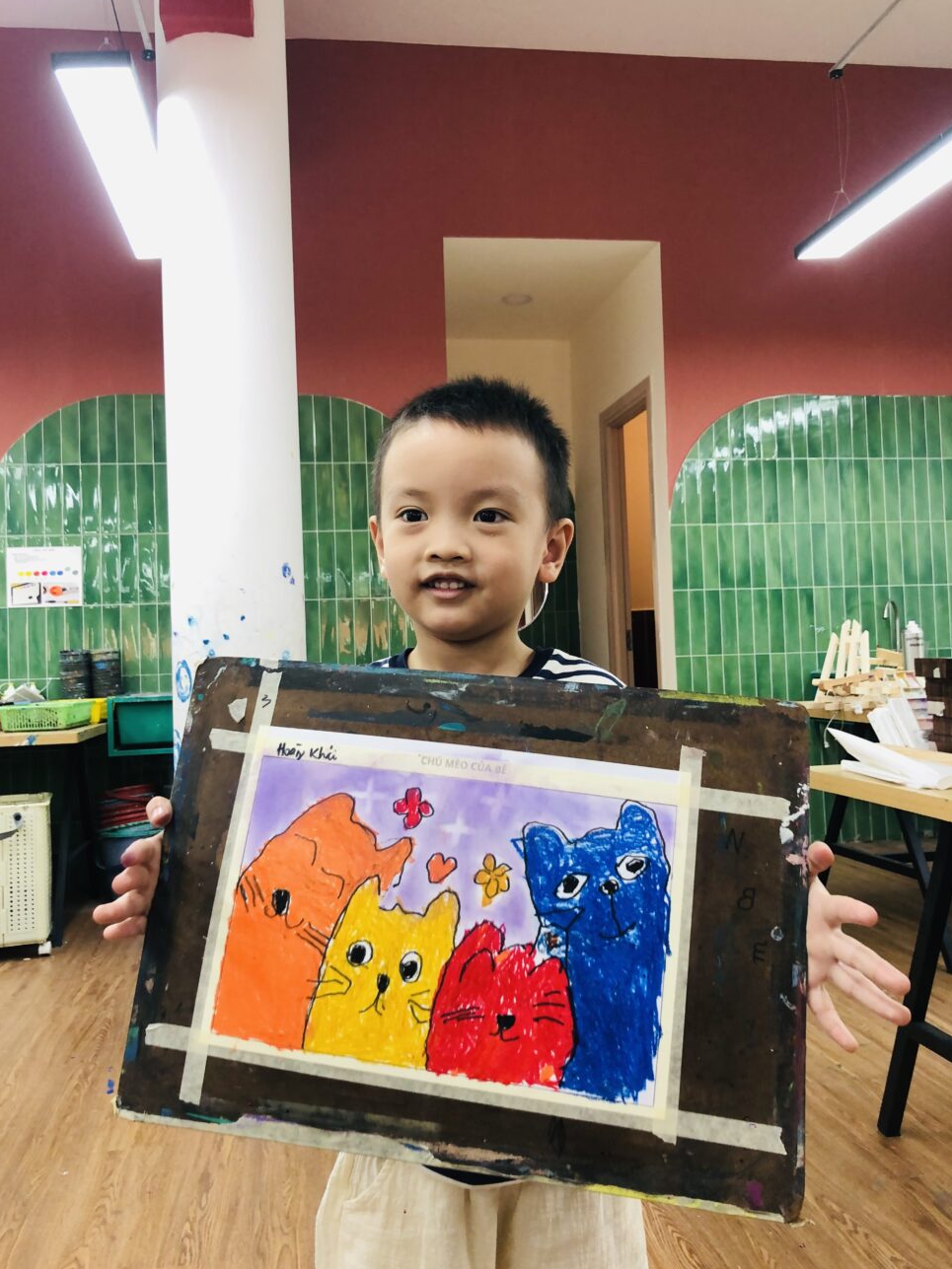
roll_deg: +0.9
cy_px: 618
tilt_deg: +2.7
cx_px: 463
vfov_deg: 61.7
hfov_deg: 48.2
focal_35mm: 29
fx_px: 1064
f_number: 1.8
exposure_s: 1/33
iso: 25
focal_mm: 4
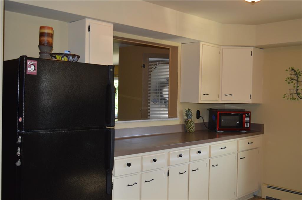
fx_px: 302
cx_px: 151
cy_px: 100
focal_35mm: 36
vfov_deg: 36.8
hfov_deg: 53.2
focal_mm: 24
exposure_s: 1/60
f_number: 4
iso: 400
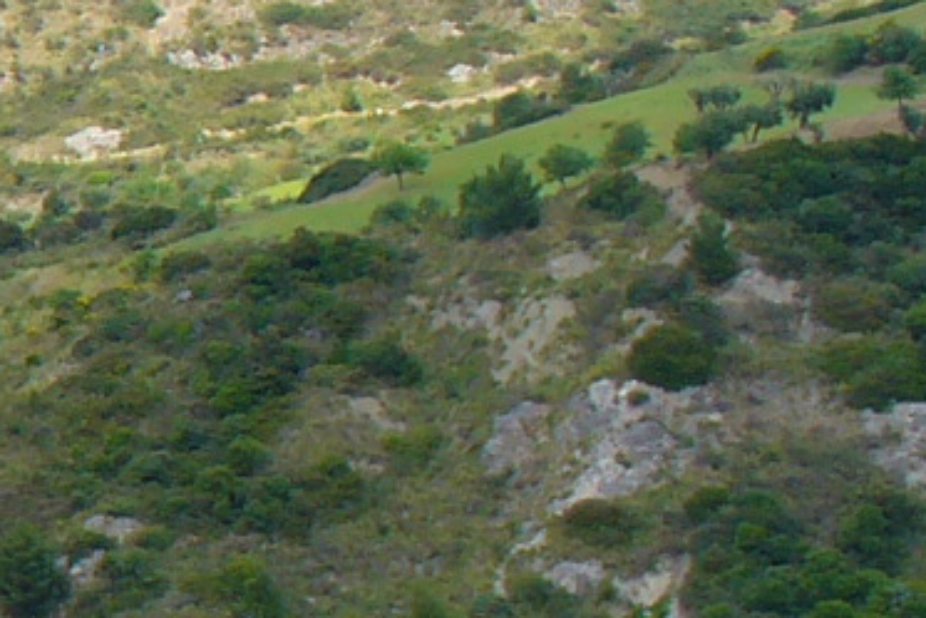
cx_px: -879
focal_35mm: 165
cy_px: 439
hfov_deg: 11.3
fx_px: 4246
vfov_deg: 8.3
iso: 64
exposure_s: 1/160
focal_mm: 6.1
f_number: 5.6
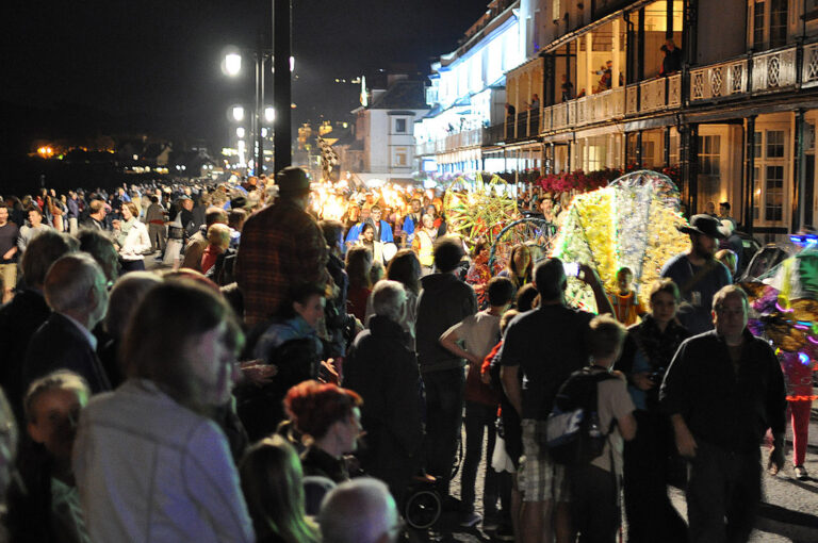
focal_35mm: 52
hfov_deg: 37.9
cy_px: 272
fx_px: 1191
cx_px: 409
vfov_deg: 25.7
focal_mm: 35
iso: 1600
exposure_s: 1/8
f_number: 1.8
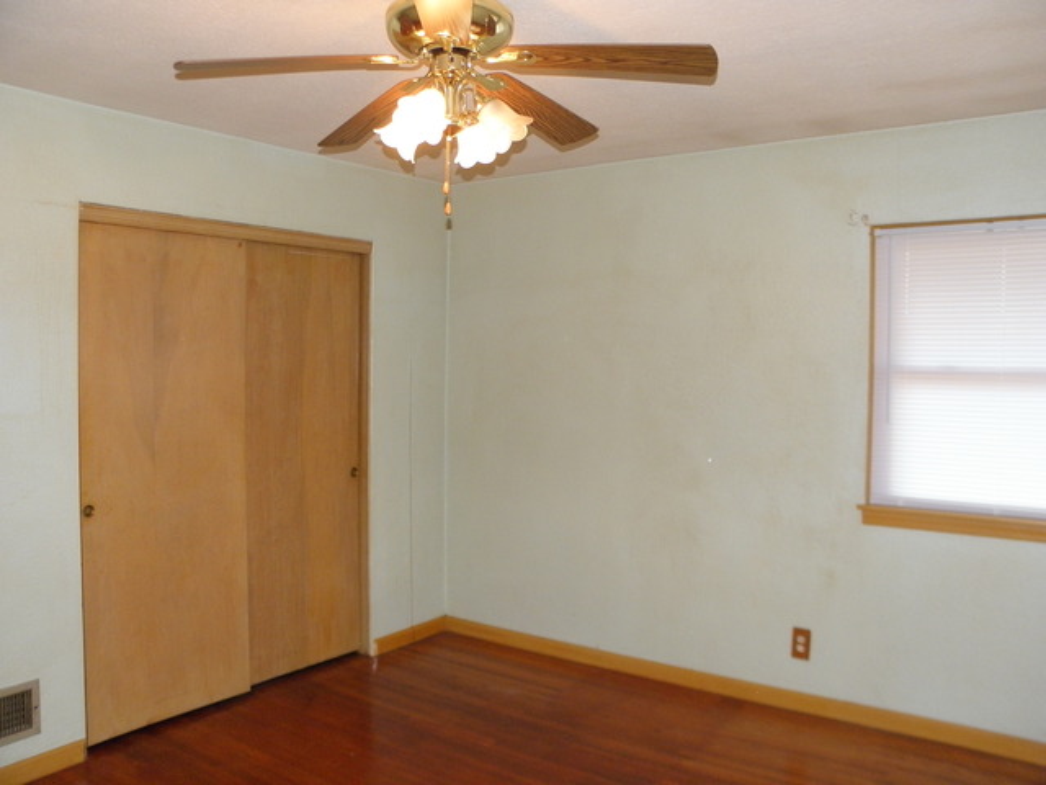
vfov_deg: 49.7
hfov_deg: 63.4
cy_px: 392
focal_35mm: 28
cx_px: 523
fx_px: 846
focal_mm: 5
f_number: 3.5
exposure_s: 1/30
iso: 250
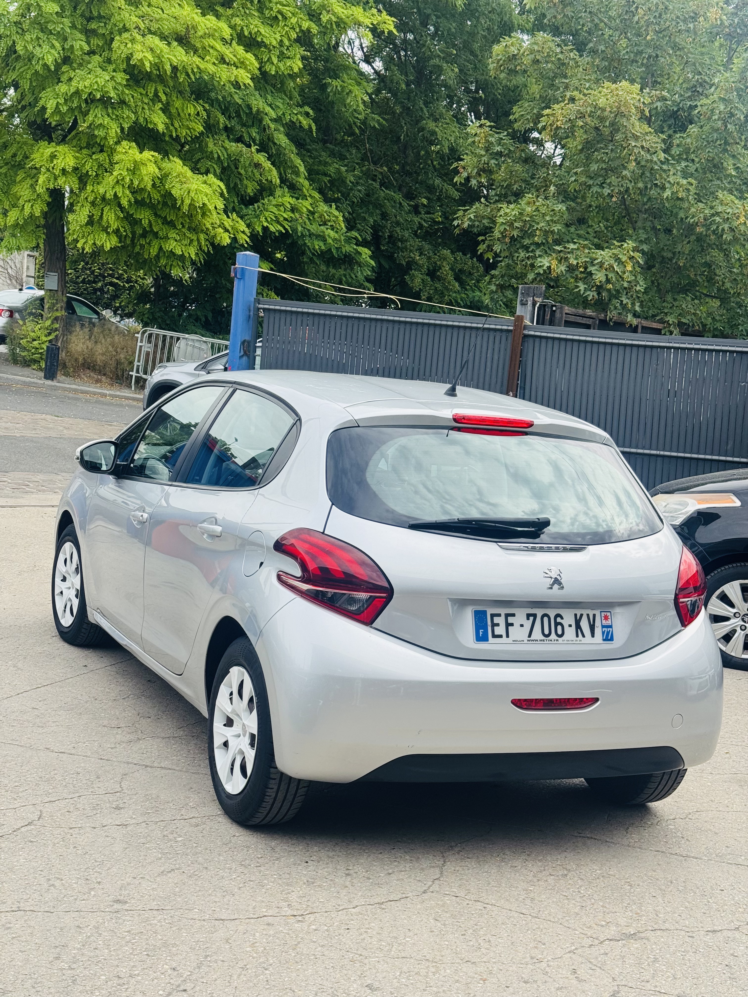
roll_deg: -4.7
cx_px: 374
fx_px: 1383
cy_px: 498
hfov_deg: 30.3
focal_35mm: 48
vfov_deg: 39.7
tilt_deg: -5.5
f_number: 1.78
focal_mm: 6.76
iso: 64
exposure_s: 1/1366
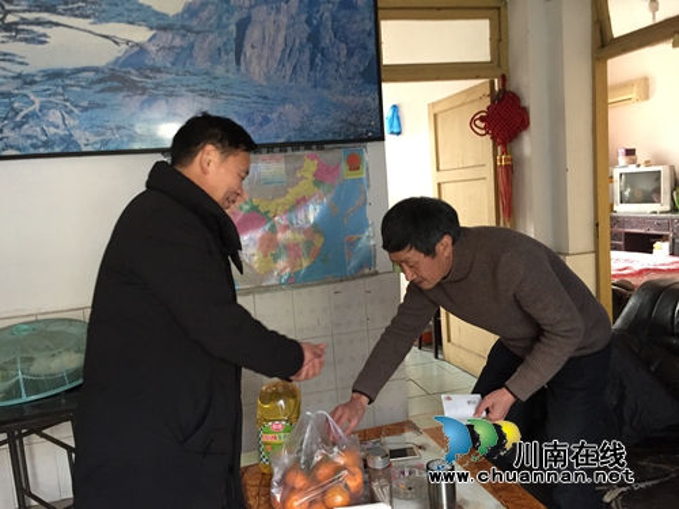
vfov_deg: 48.2
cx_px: 340
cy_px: 254
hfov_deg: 61.7
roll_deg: +2.7
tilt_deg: -7.3
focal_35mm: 29
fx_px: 569
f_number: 2.2
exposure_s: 1/20
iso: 250
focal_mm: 4.15
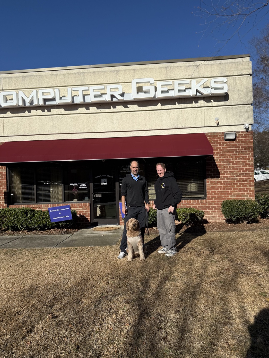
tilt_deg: +0.4
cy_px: 179
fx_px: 249
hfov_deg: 56.8
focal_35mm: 24
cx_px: 134
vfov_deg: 71.6
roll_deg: +1.3
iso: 80
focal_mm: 6.76
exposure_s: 1/6711
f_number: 1.78
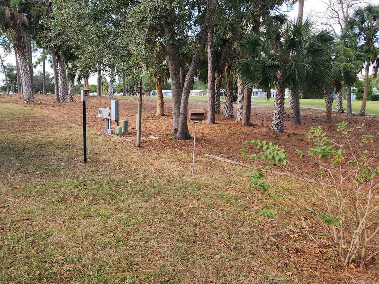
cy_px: 126
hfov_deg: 59.8
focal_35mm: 30
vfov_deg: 46.7
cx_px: 165
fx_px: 328
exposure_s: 1/242
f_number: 1.8
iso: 20
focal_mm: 5.4
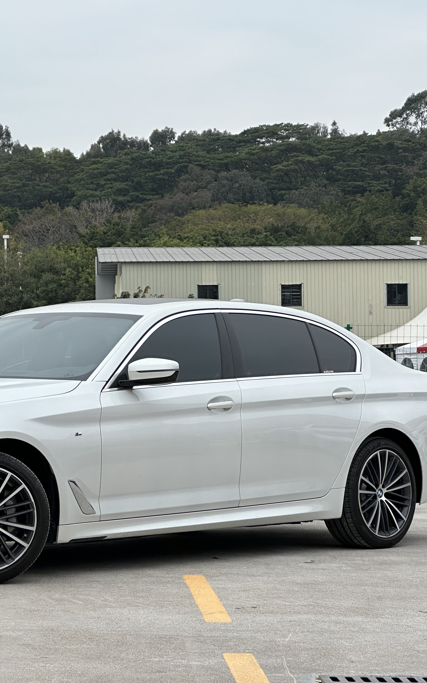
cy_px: 342
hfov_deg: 11.9
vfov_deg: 19.1
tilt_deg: +1.6
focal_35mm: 109
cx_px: 67
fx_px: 2029
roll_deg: +0.6
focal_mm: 9
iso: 32
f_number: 2.8
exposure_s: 1/504
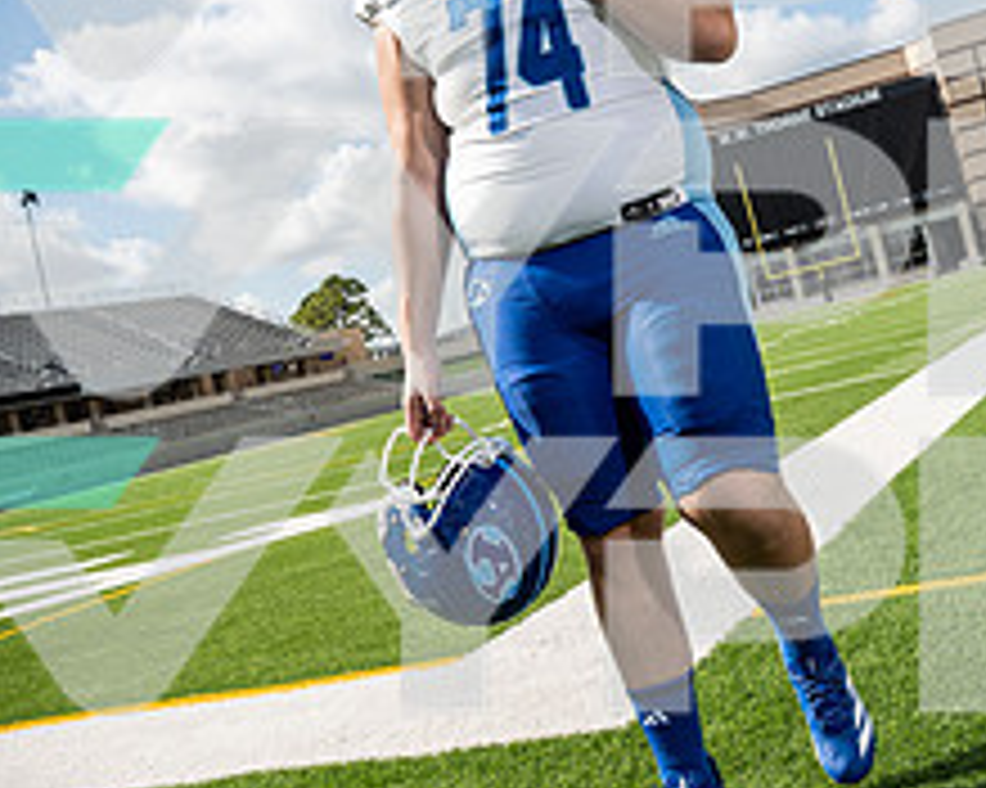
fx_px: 1517
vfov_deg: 28.9
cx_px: 563
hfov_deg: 35.9
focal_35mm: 52
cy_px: 261
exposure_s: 1/250
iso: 125
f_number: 8
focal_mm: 27
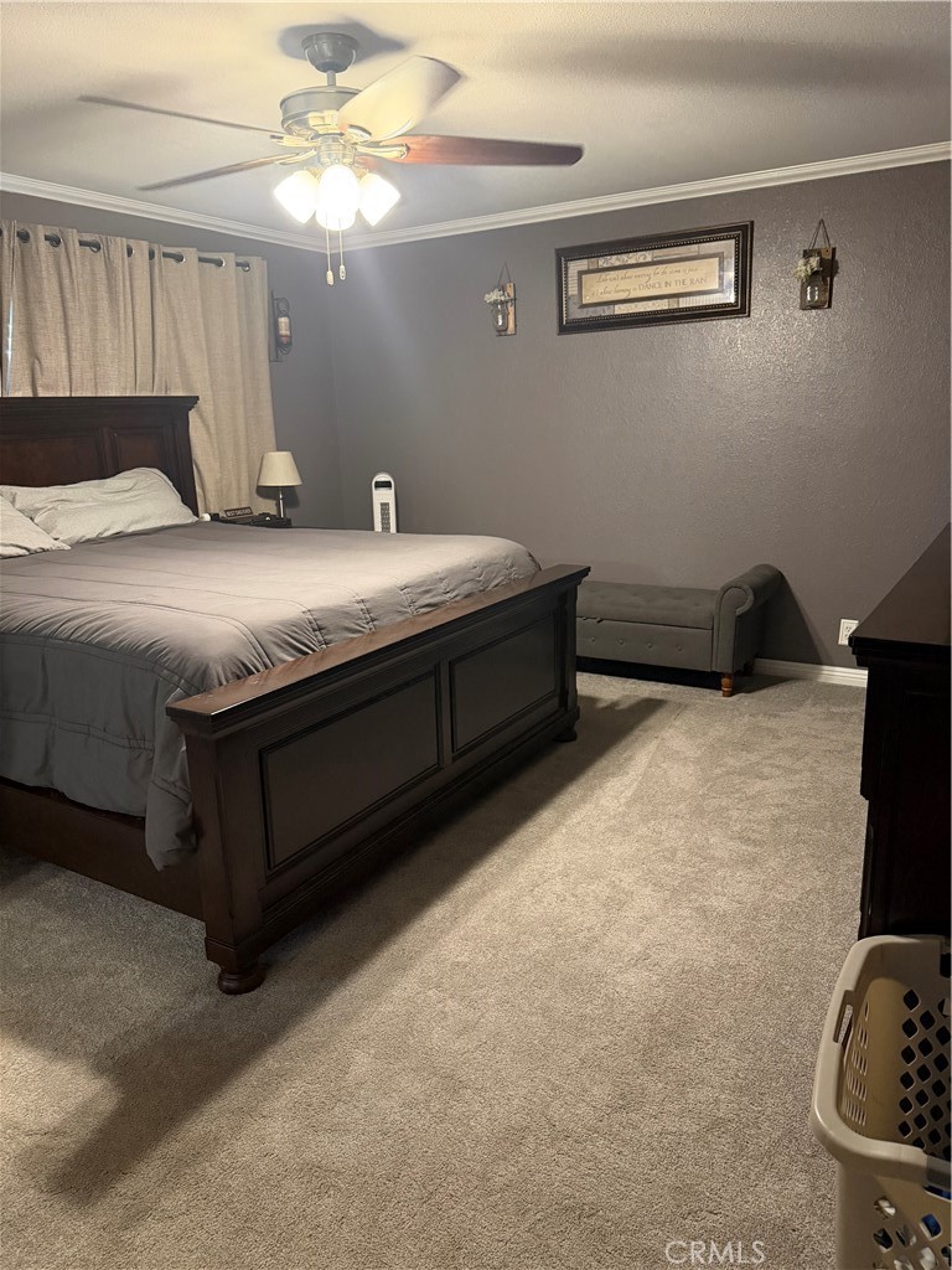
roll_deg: +1.6
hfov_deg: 56.8
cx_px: 476
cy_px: 635
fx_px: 880
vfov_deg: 71.6
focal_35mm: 24
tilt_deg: -13.7
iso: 640
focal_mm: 6.76
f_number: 1.78
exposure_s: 1/60
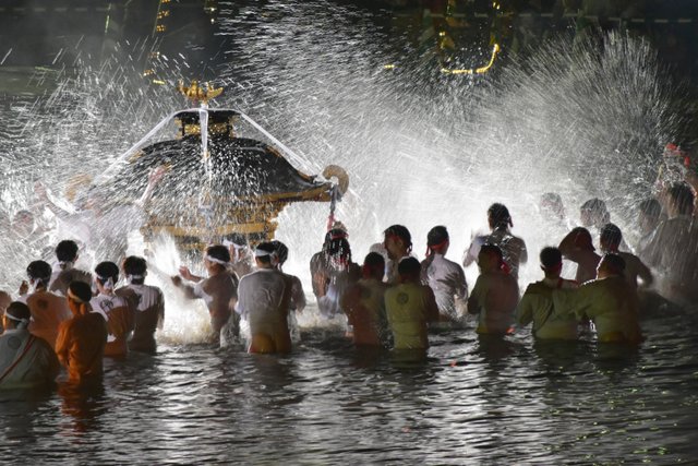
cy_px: 233
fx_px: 8726
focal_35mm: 450
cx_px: 349
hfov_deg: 4.6
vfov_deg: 3.1
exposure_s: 1/30
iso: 1600
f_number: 5.6
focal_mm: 300
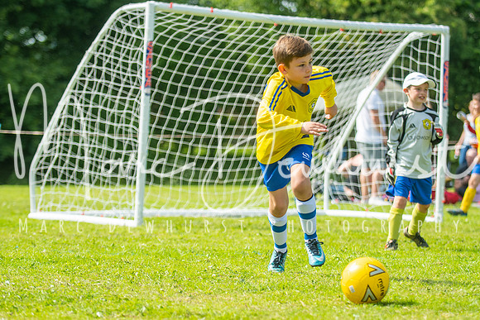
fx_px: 1960
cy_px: 160
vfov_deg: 9.3
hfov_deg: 14.0
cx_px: 240
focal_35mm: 147
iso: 250
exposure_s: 1/1600
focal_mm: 98
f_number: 3.2
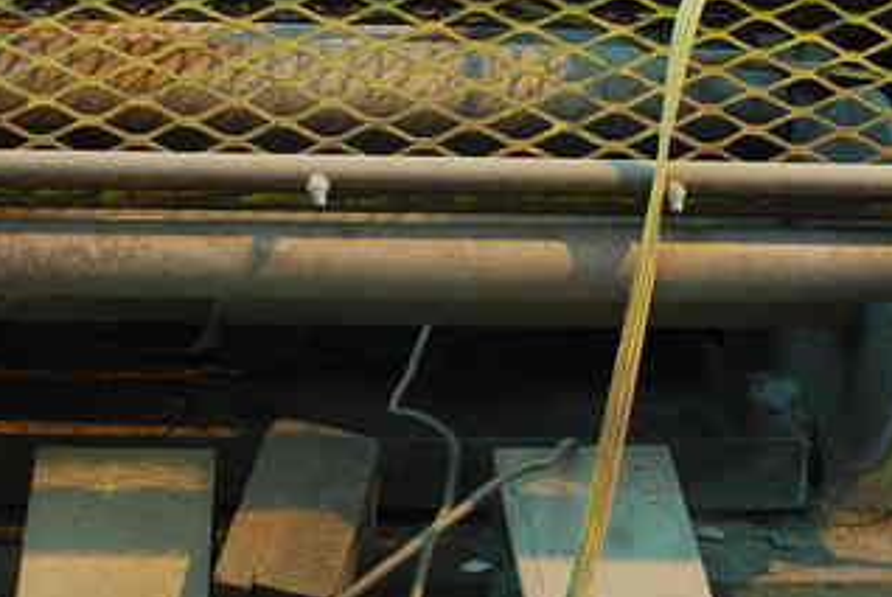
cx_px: 297
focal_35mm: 79
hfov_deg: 25.4
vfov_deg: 17.1
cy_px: 112
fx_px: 1967
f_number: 3.8
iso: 800
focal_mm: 21
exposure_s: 1/5
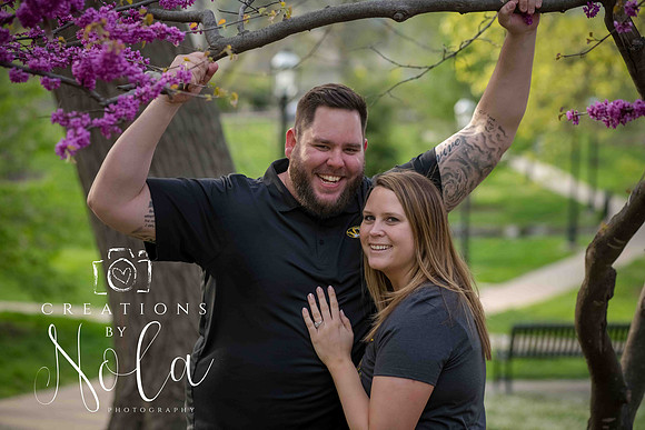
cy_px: 215
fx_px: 1882
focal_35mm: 105
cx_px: 322
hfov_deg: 19.5
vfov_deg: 13.0
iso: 800
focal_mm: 105
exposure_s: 1/800
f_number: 4
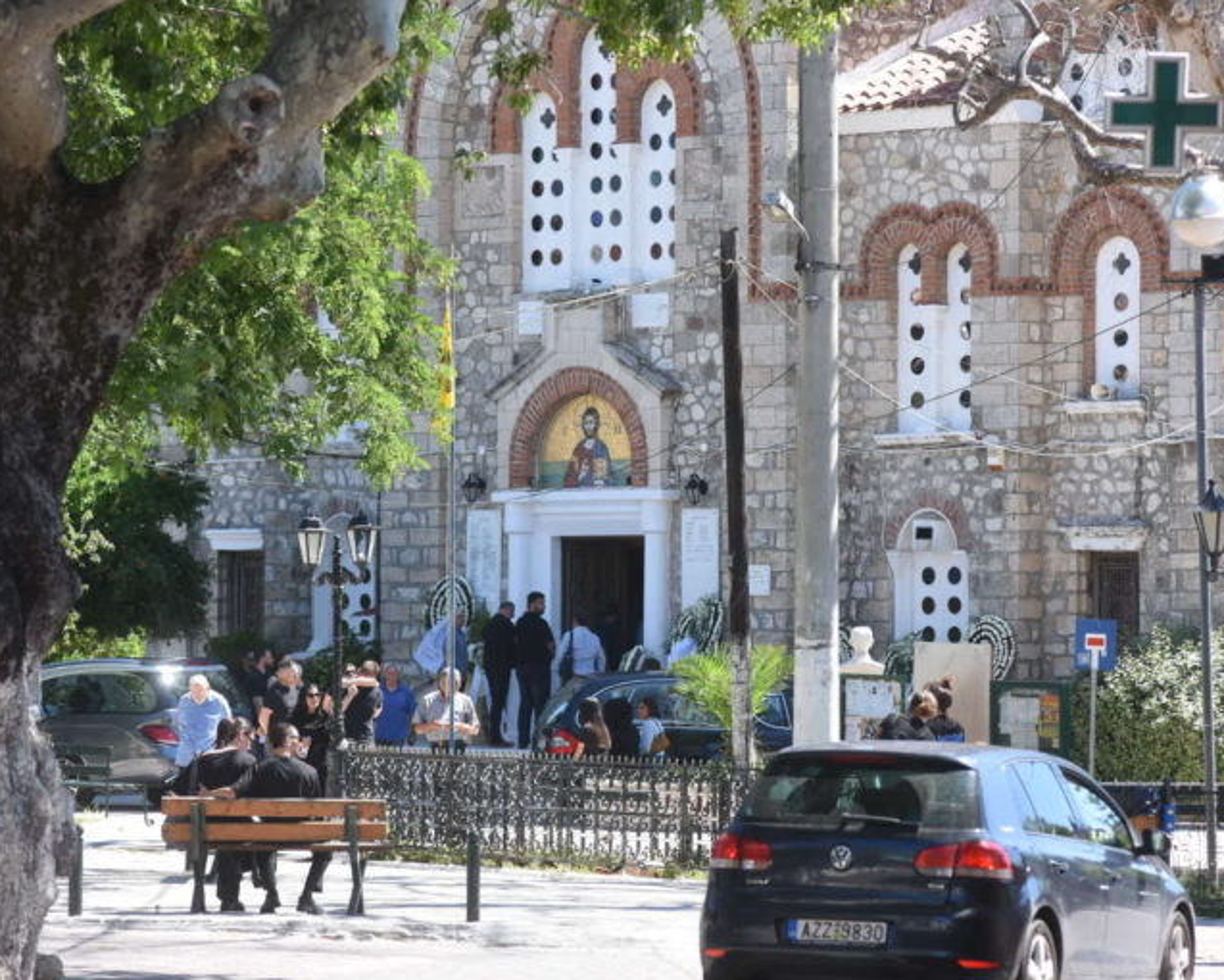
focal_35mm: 164
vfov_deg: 9.4
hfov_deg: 11.8
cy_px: 490
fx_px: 5943
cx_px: 651
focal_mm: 145
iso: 800
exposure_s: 1/2000
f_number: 5.6
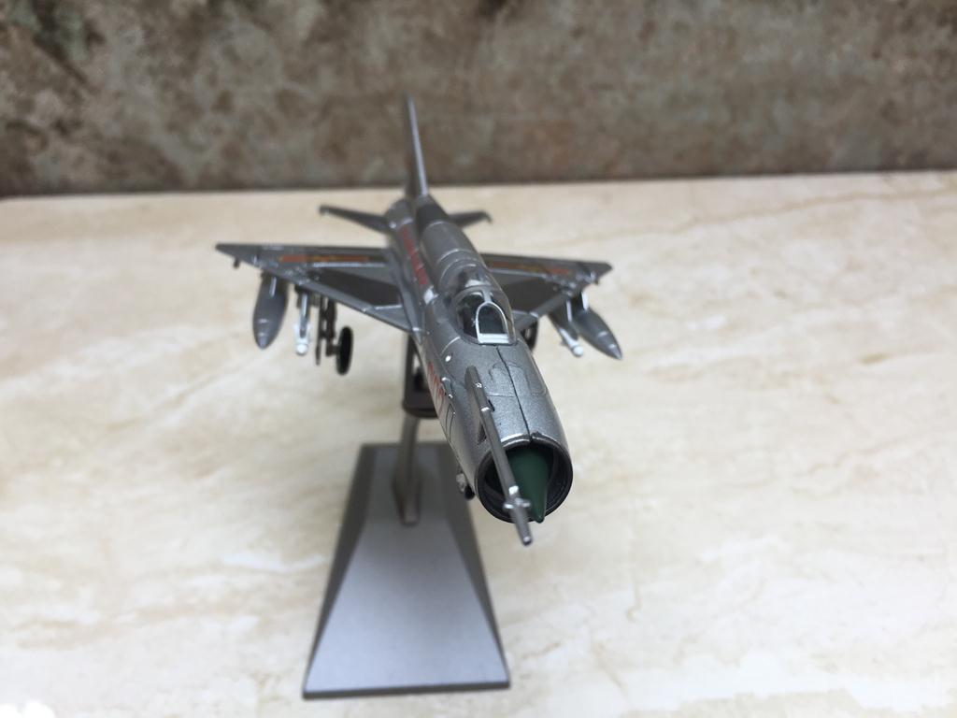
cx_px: 478
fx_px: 802
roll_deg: -3.8
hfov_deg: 61.7
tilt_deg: -43.4
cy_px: 359
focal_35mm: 29
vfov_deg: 48.2
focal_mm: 4.15
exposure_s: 1/132
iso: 32
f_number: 2.2
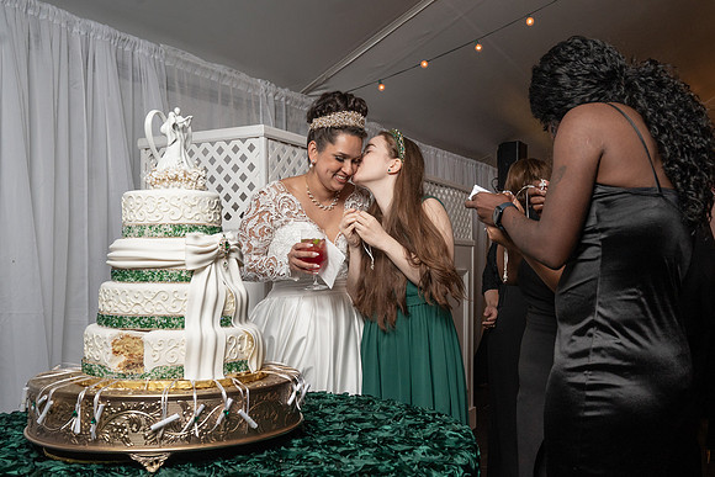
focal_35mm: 34
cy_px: 256
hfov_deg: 55.7
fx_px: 675
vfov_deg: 38.9
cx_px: 400
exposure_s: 1/200
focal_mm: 30
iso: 1000
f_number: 5.6
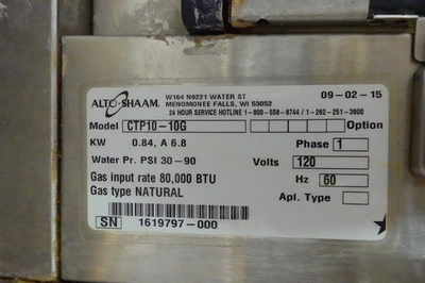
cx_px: 212
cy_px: 142
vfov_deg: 43.5
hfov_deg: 62.0
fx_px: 354
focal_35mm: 30
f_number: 4
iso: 5000
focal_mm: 11.06
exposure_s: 1/30
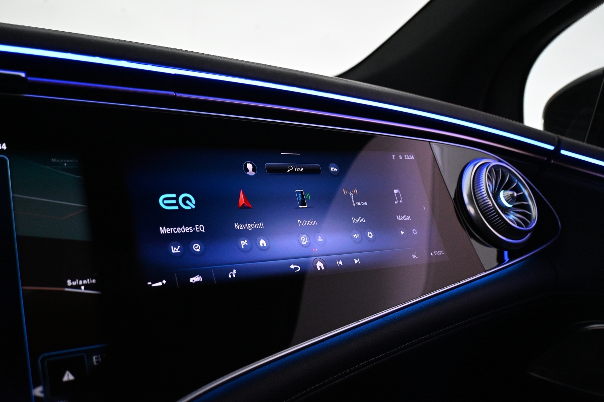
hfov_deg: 55.1
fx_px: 579
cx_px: 302
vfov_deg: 38.4
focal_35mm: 34
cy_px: 201
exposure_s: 1/100
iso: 2500
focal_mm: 23
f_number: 4.2
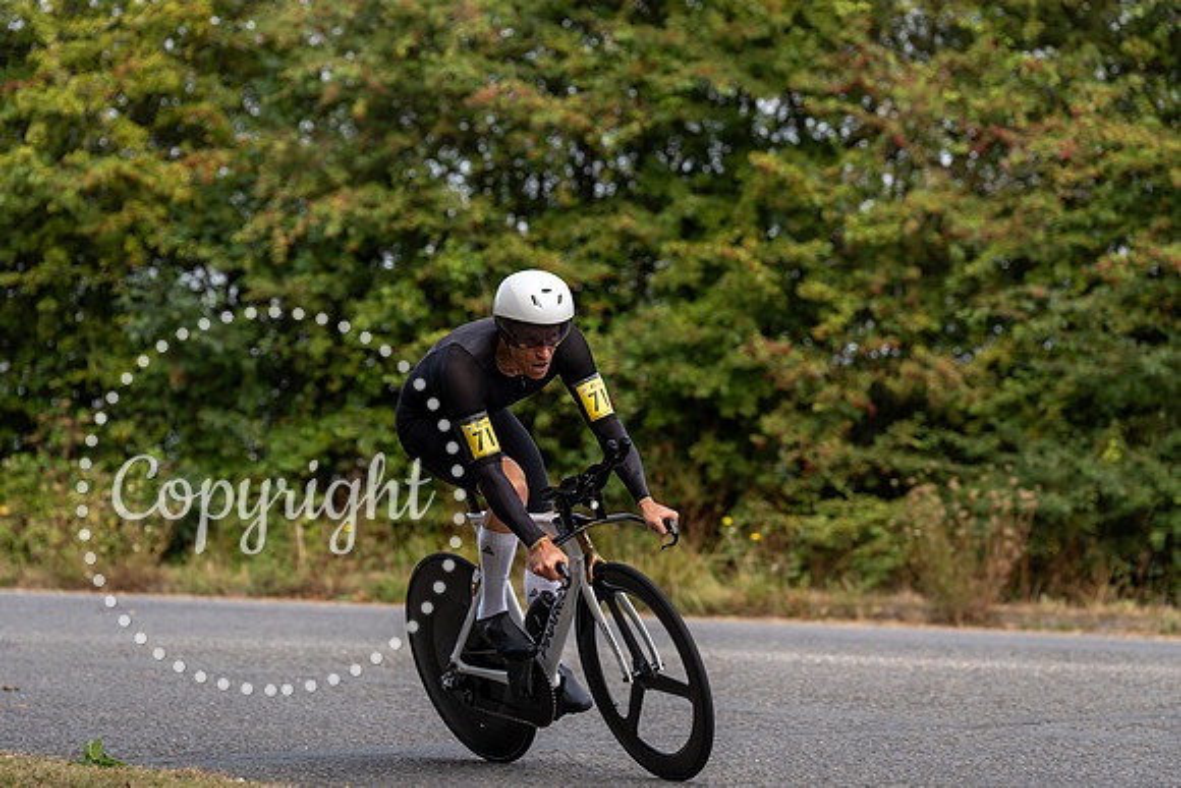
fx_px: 5315
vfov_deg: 8.5
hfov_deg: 12.7
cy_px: 394
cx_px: 590
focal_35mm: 162
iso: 125
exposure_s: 1/1000
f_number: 4
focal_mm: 162
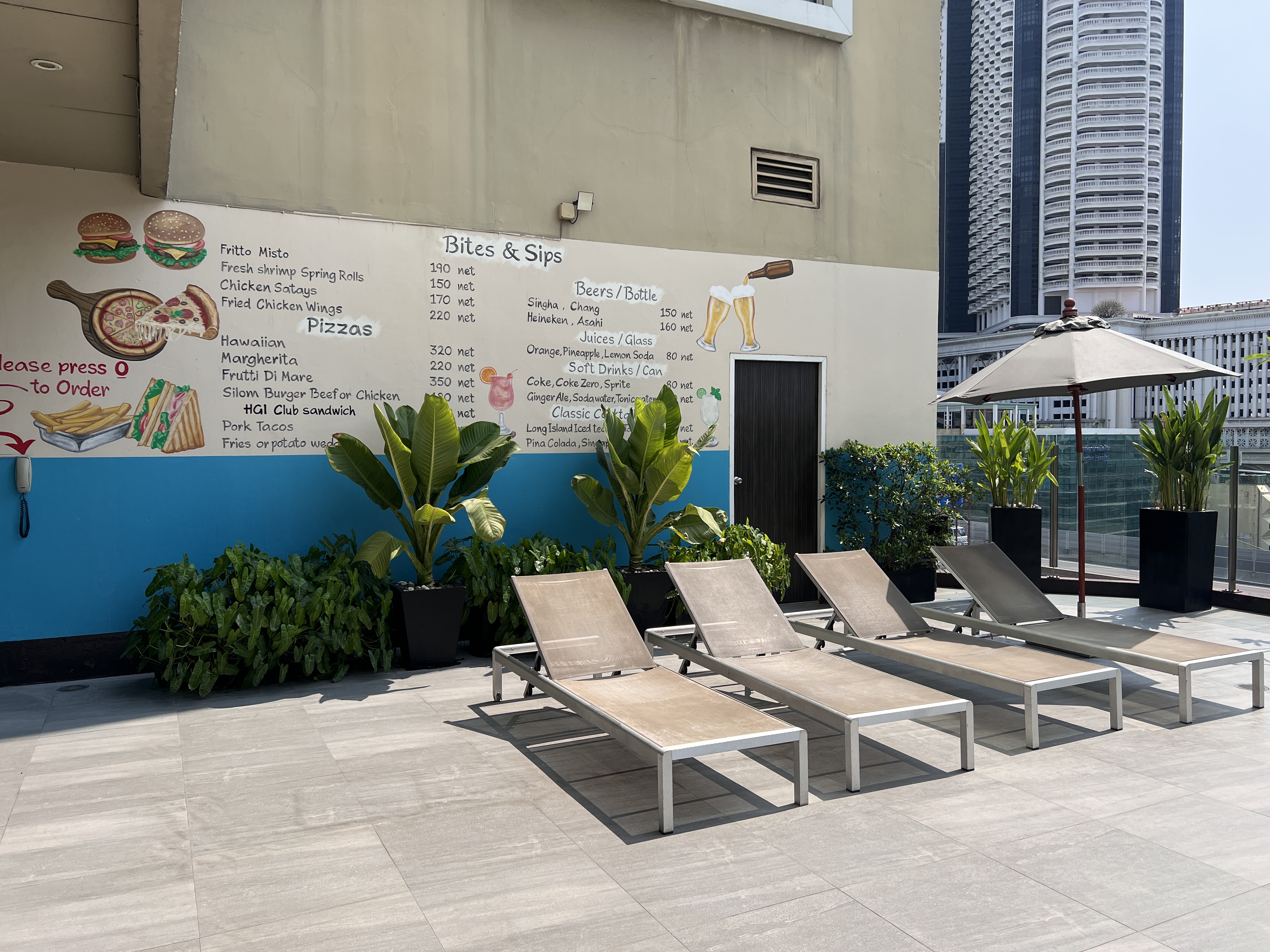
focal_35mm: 26
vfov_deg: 53.1
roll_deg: +0.4
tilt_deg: -1.6
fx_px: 954
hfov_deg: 67.3
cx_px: 635
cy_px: 476
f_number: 1.5
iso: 50
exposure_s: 1/3356
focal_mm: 5.7
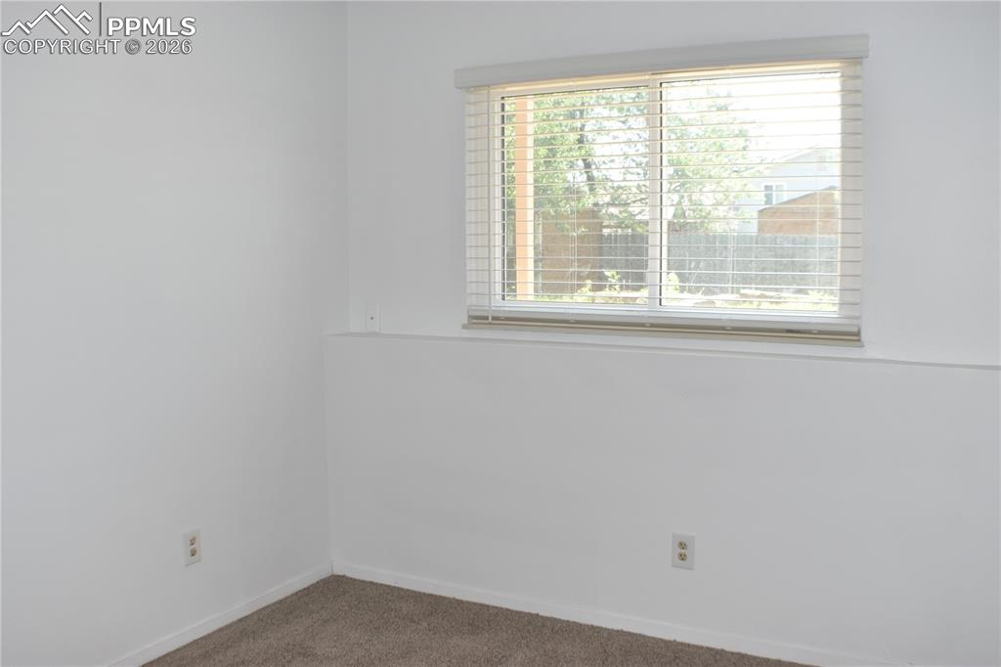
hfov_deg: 45.0
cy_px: 334
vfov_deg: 30.8
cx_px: 500
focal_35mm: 44
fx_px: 1209
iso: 500
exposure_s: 1/125
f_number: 5.6
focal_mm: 29
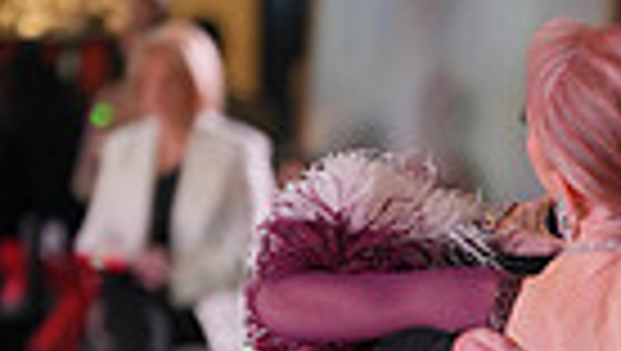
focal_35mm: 573
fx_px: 9446
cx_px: 866
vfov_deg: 2.1
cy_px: 670
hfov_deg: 3.8
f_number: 2.8
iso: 1000
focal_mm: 130
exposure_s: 1/500
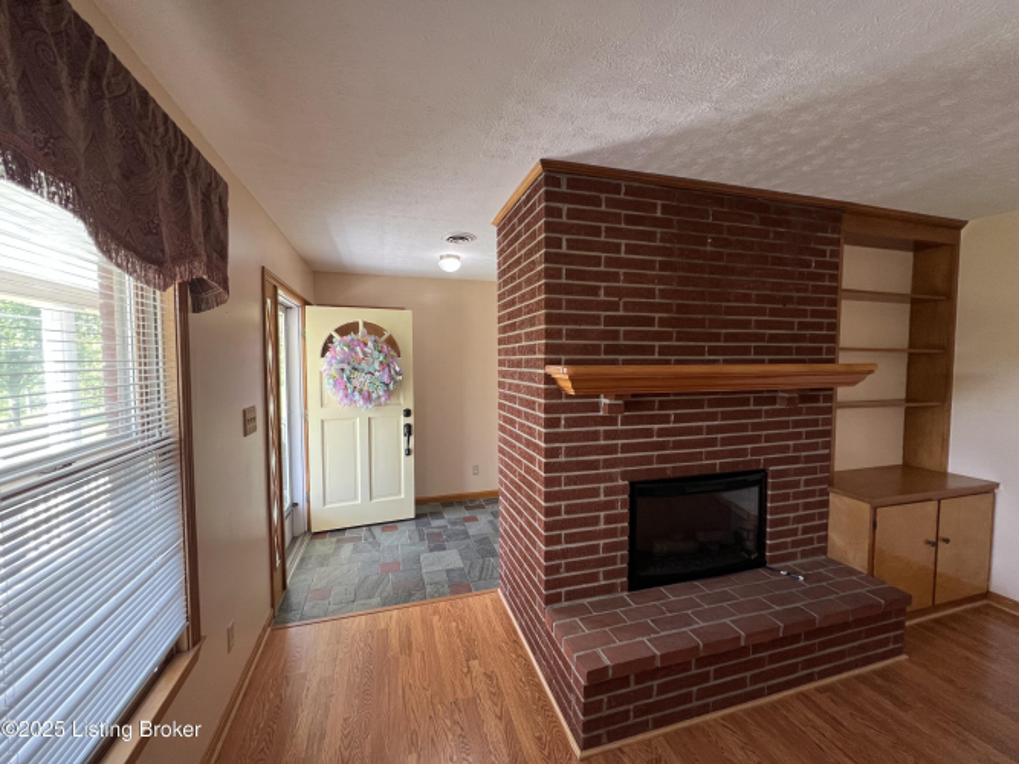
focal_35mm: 13
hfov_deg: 106.2
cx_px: 510
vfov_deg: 89.9
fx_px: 383
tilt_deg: -3.3
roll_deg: +0.7
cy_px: 382
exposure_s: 1/120
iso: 160
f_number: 1.8
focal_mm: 1.57
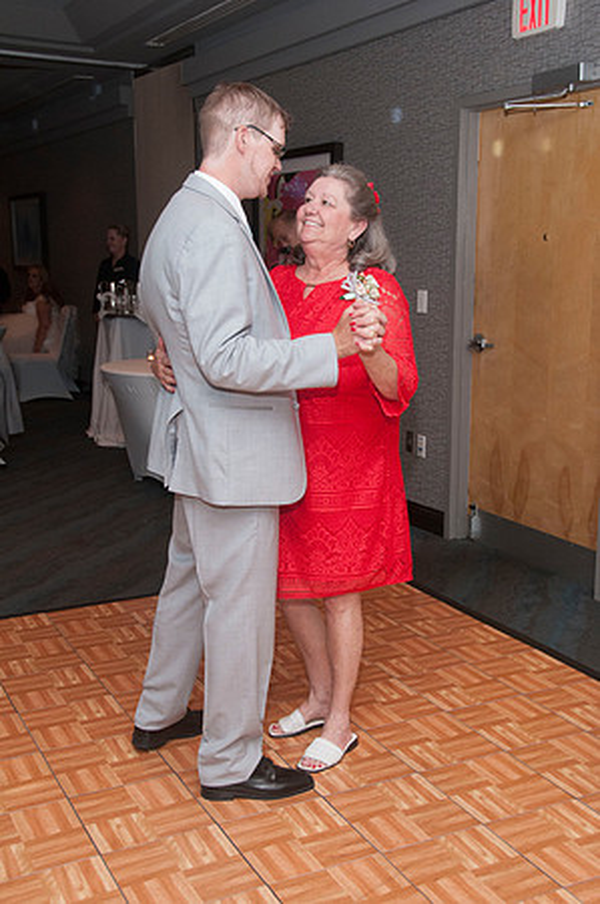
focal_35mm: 42
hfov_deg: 31.8
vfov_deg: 46.4
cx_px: 300
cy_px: 452
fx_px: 1052
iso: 800
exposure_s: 1/60
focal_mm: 28
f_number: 5.6
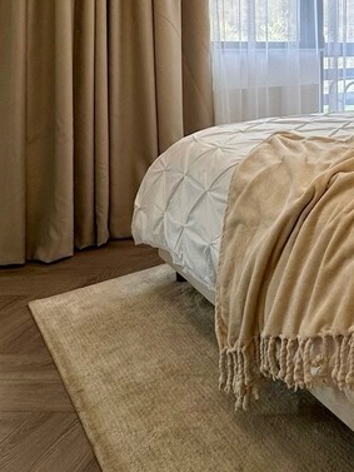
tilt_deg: +2.0
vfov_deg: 44.4
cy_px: 44
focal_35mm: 38
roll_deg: -0.3
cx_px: 430
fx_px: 518
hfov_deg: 31.3
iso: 40
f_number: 2.2
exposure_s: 1/117
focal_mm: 2.22
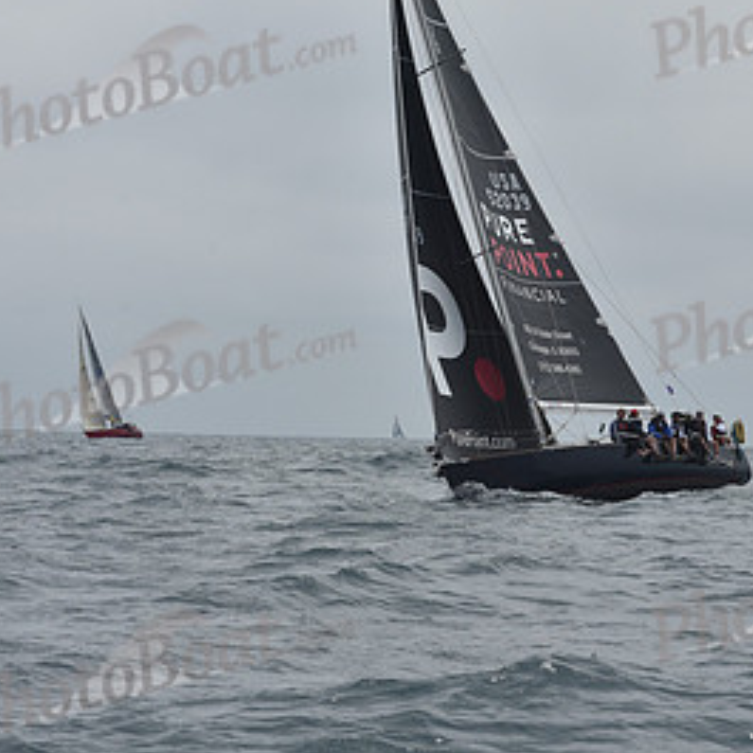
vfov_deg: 11.0
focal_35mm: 158
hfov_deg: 11.0
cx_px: 504
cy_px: 193
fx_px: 3888
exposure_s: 1/800
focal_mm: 85
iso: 250
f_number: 13
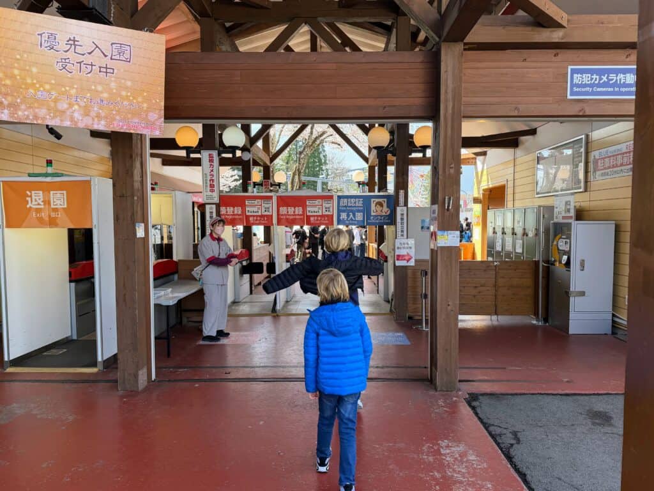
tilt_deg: -3.3
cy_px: 246
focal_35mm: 24
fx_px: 453
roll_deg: -1.0
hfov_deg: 71.6
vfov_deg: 56.8
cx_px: 327
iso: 100
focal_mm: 6.76
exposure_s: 1/467
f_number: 1.78
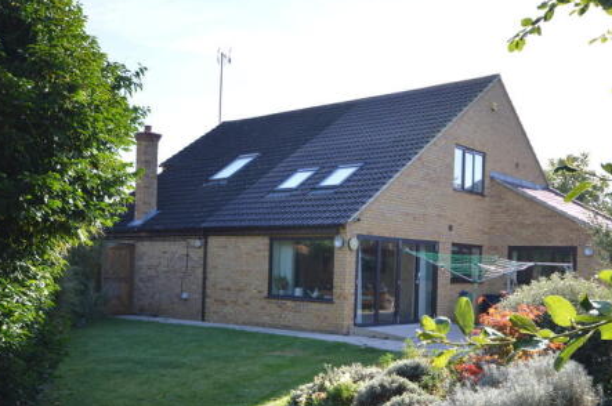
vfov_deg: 33.1
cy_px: 260
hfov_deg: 48.5
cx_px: 303
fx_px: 679
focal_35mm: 40
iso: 100
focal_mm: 18
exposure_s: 1/125
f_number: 5.3
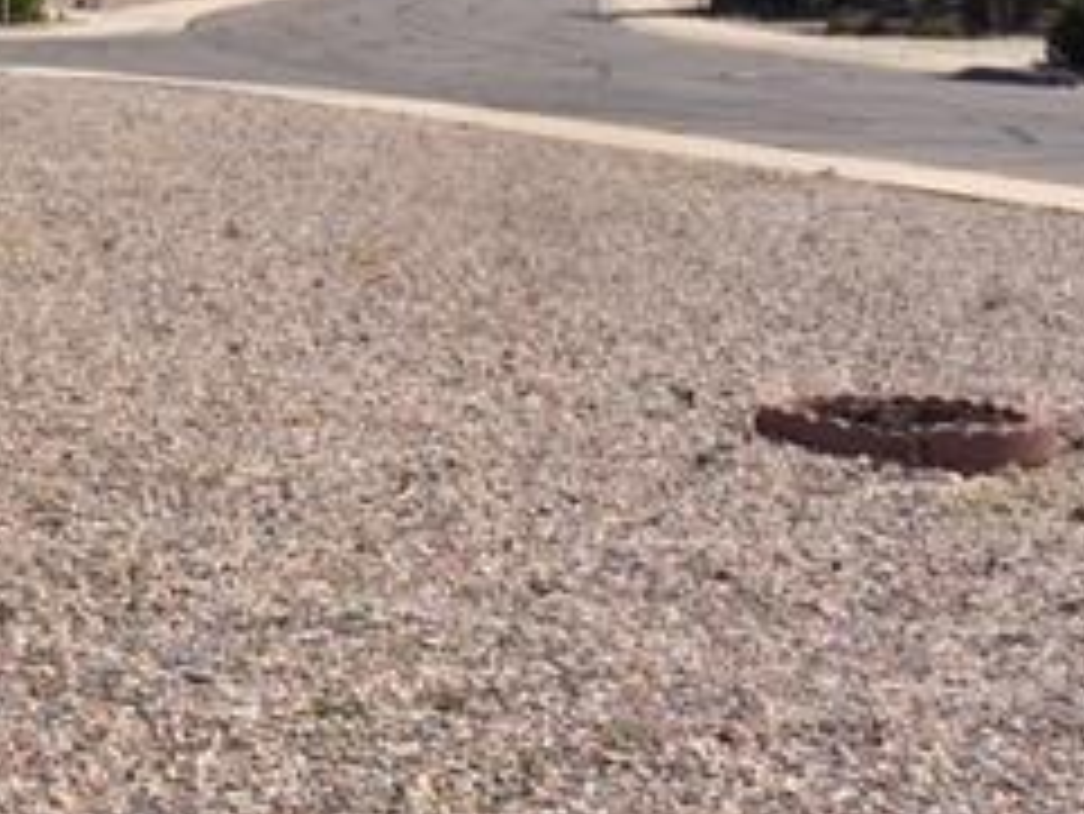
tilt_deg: -3.5
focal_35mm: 77
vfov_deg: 18.9
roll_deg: +0.1
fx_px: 2412
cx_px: 36
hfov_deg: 24.3
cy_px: 144
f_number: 2.2
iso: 32
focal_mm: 4.15
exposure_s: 1/2326
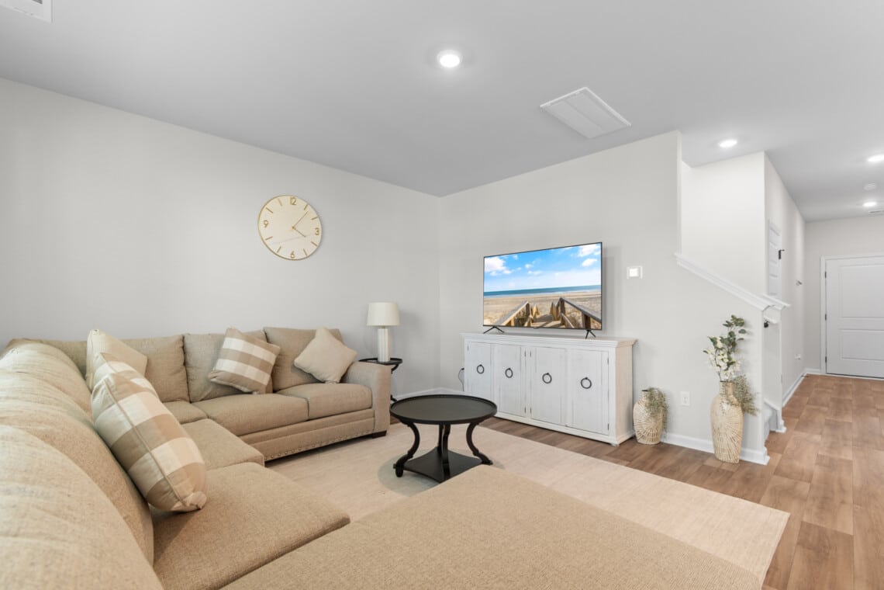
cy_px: 295
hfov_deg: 100.4
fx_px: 368
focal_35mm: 15
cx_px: 442
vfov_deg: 77.3
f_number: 4.5
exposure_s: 1/3
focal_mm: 10
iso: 100
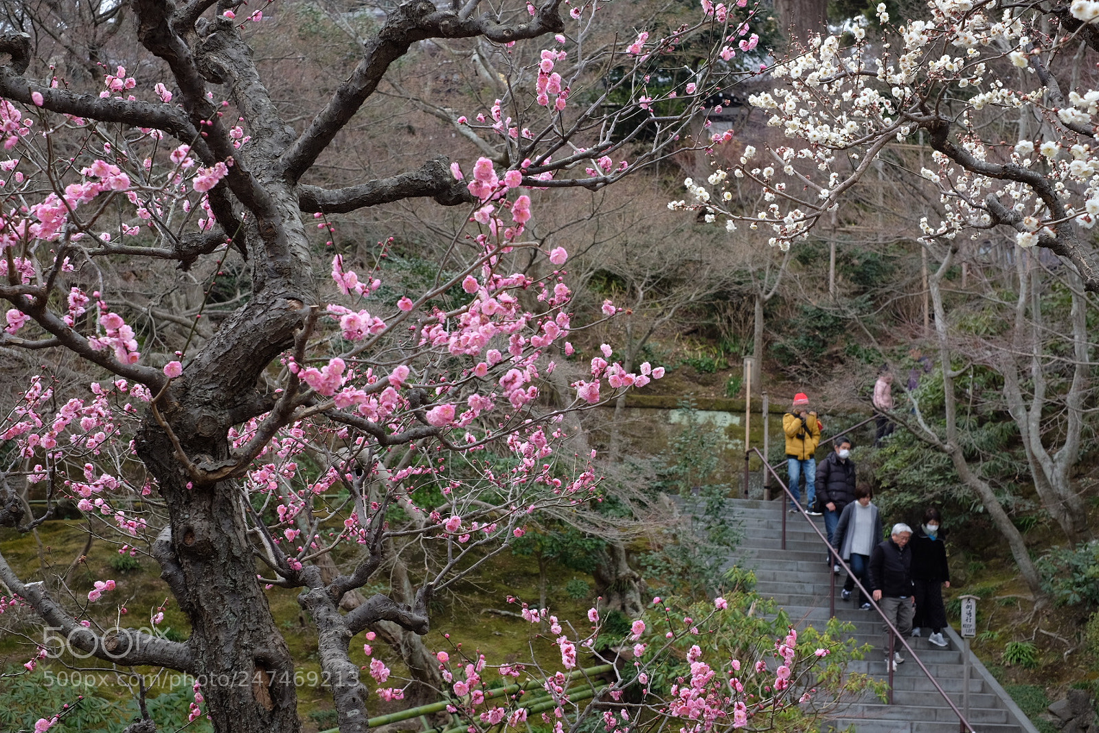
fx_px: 1618
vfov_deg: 25.5
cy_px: 366
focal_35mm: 53
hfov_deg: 37.5
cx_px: 550
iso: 200
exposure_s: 1/150
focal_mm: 35
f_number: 5.6
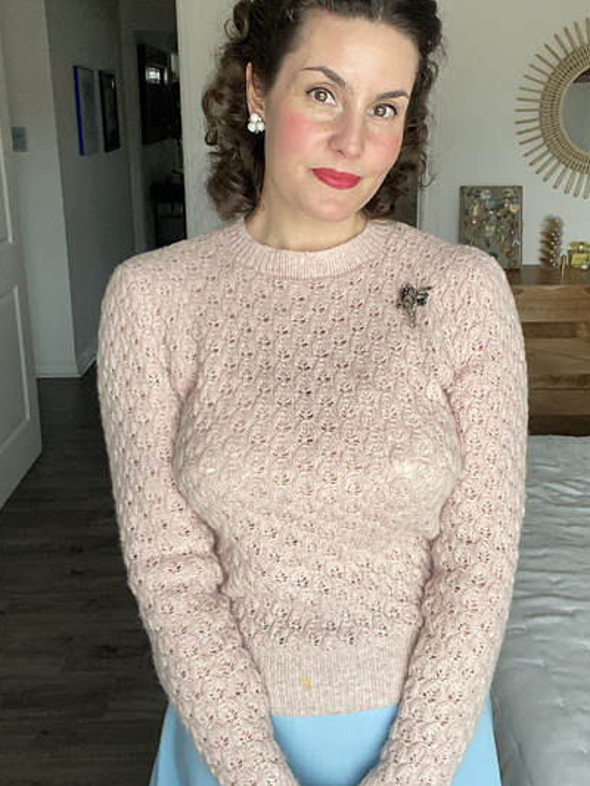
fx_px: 818
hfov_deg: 39.6
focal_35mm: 36
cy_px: 316
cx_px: 324
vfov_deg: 51.0
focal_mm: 2.71
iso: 125
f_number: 2.2
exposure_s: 1/60
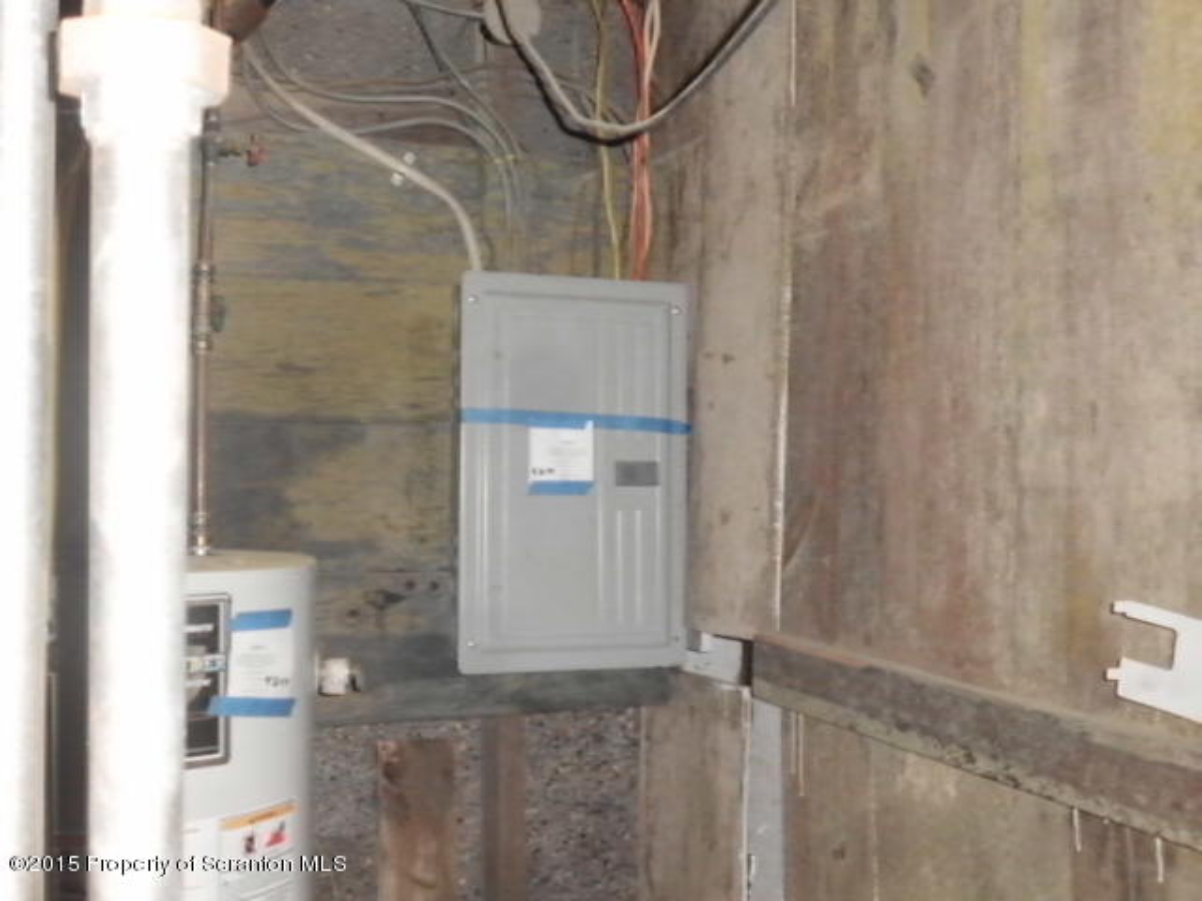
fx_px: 1563
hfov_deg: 42.1
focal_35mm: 45
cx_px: 601
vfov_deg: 32.2
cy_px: 450
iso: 400
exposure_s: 1/60
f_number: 3.6
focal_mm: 8.08
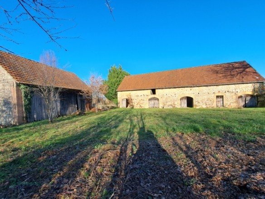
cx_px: 132
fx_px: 100
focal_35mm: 13
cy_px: 100
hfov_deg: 106.2
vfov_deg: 89.9
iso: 50
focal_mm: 1.74
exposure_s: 1/731
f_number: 2.2
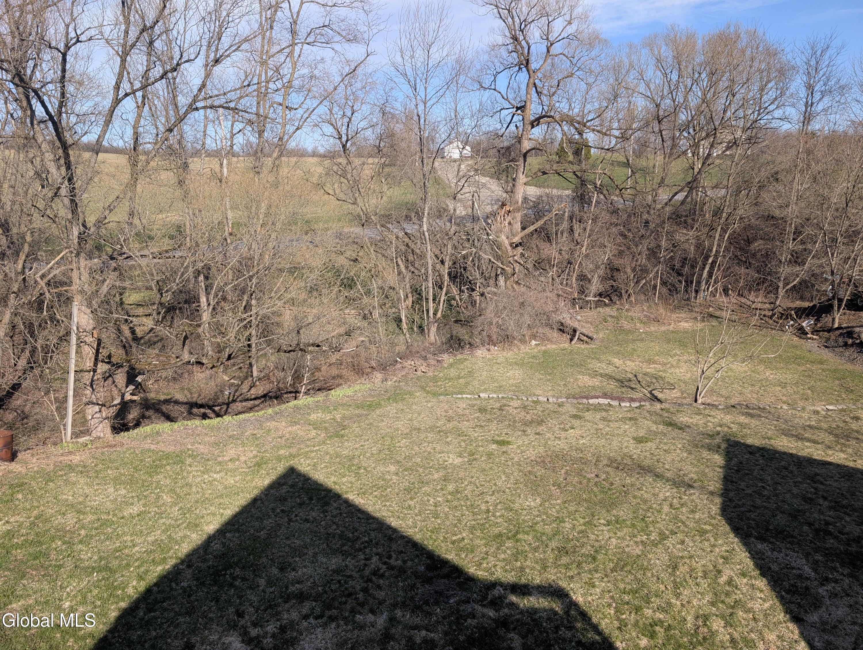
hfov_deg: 71.5
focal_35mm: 24
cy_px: 325
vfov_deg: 56.9
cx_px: 432
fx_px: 599
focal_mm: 6.9
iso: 20
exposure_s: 1/831
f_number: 1.68
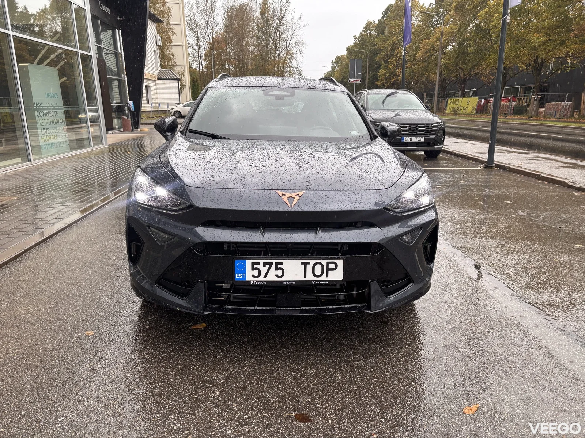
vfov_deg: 53.1
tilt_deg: -14.3
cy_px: 219
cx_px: 292
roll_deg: +1.3
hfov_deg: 67.3
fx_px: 439
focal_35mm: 26
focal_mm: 5.96
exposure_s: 1/144
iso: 40
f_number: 1.6
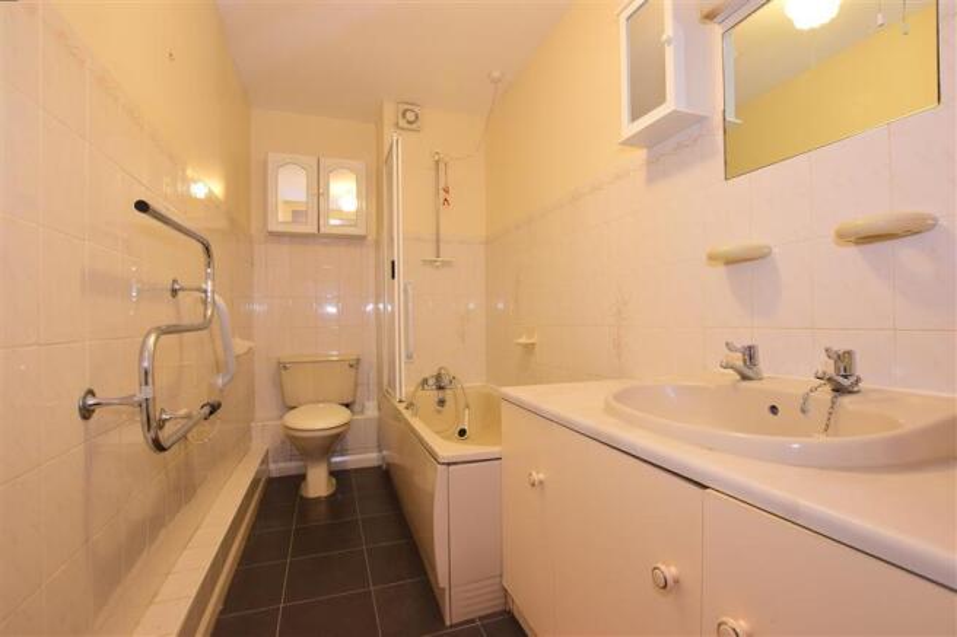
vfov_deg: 77.3
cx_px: 478
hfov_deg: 100.4
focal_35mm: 15
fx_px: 399
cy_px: 318
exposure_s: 1/10
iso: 400
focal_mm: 10
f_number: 5.6
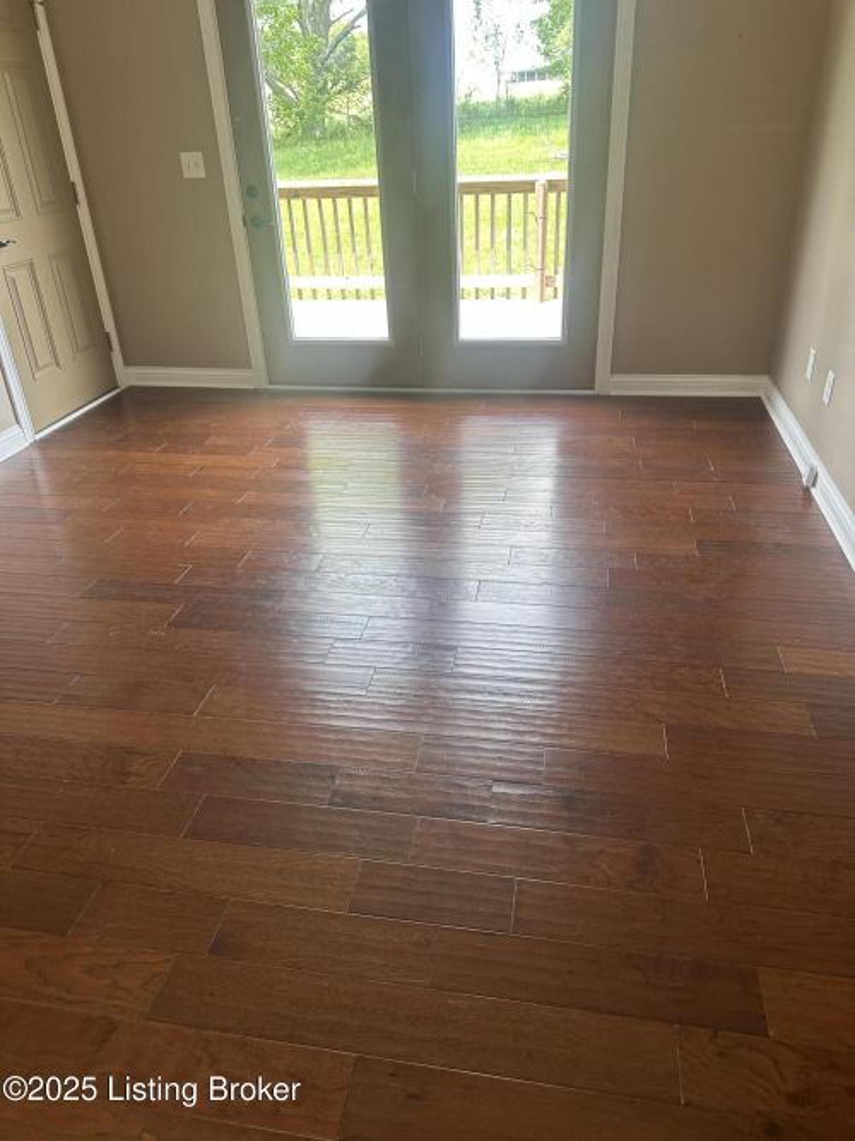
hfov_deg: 56.8
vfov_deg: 71.6
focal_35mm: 24
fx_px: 791
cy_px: 570
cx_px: 428
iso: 64
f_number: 1.78
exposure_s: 1/121
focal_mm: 6.86
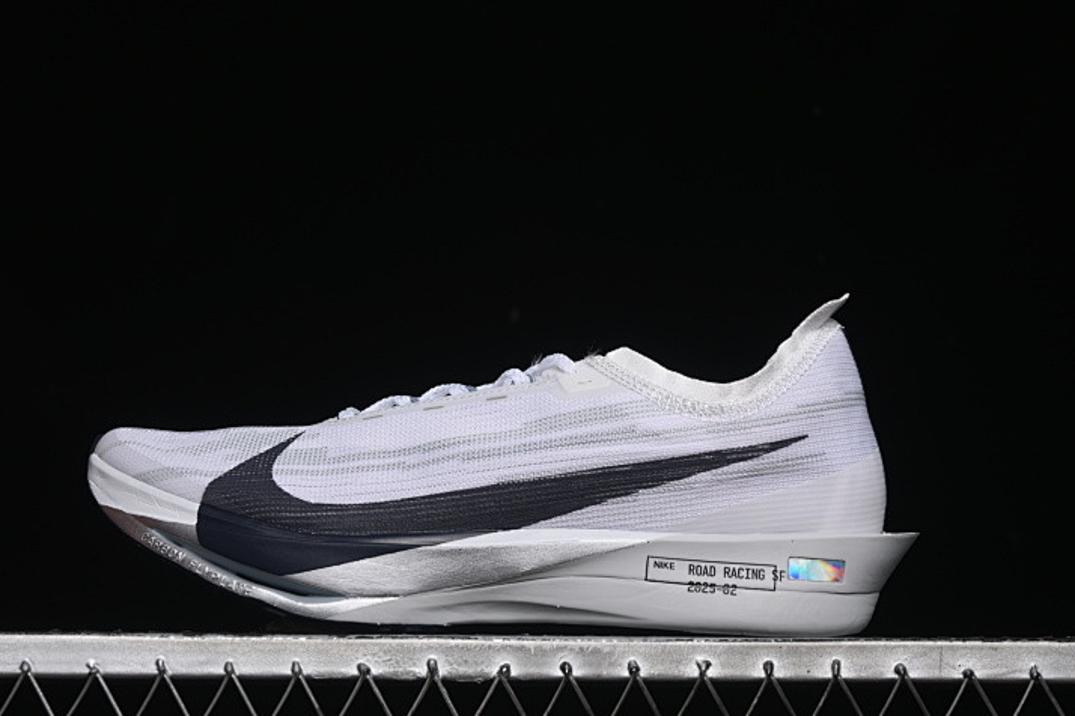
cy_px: 387
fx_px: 2508
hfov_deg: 24.2
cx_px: 509
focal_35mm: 84
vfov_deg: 16.3
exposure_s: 1/80
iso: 160
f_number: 7.1
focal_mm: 50
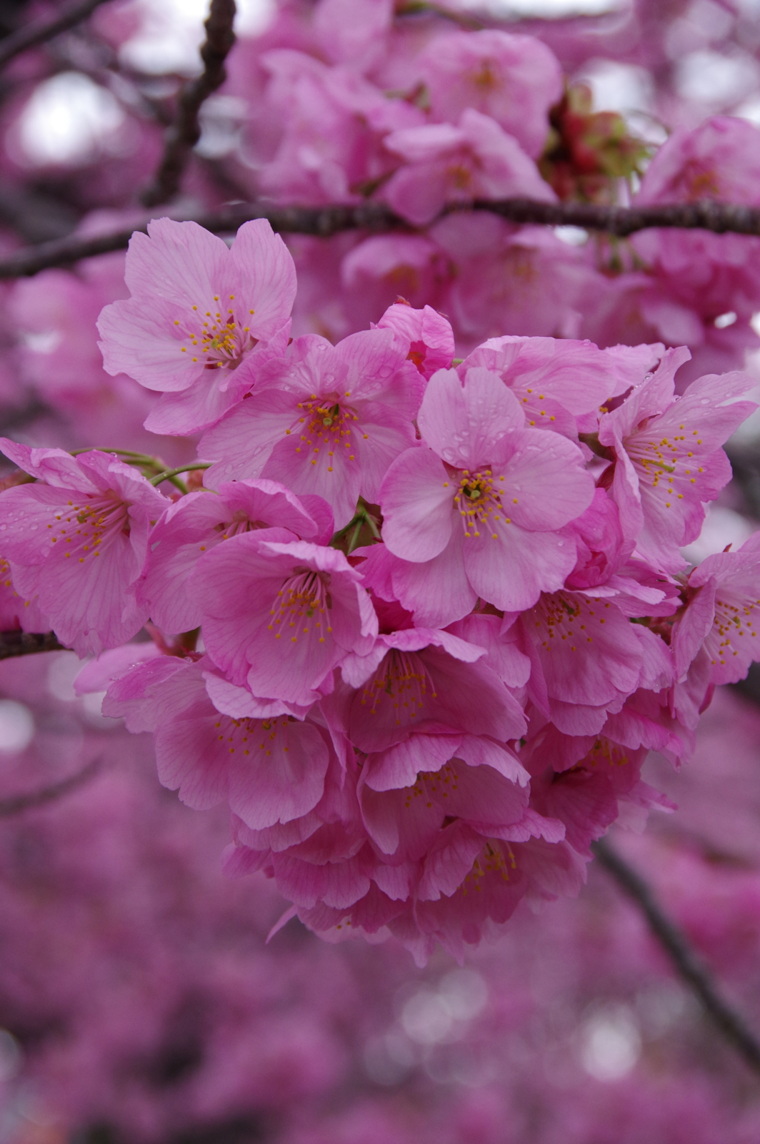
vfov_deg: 20.0
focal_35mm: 102
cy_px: 572
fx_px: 3235
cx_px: 380
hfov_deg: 13.4
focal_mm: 68
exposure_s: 1/125
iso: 800
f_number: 7.1
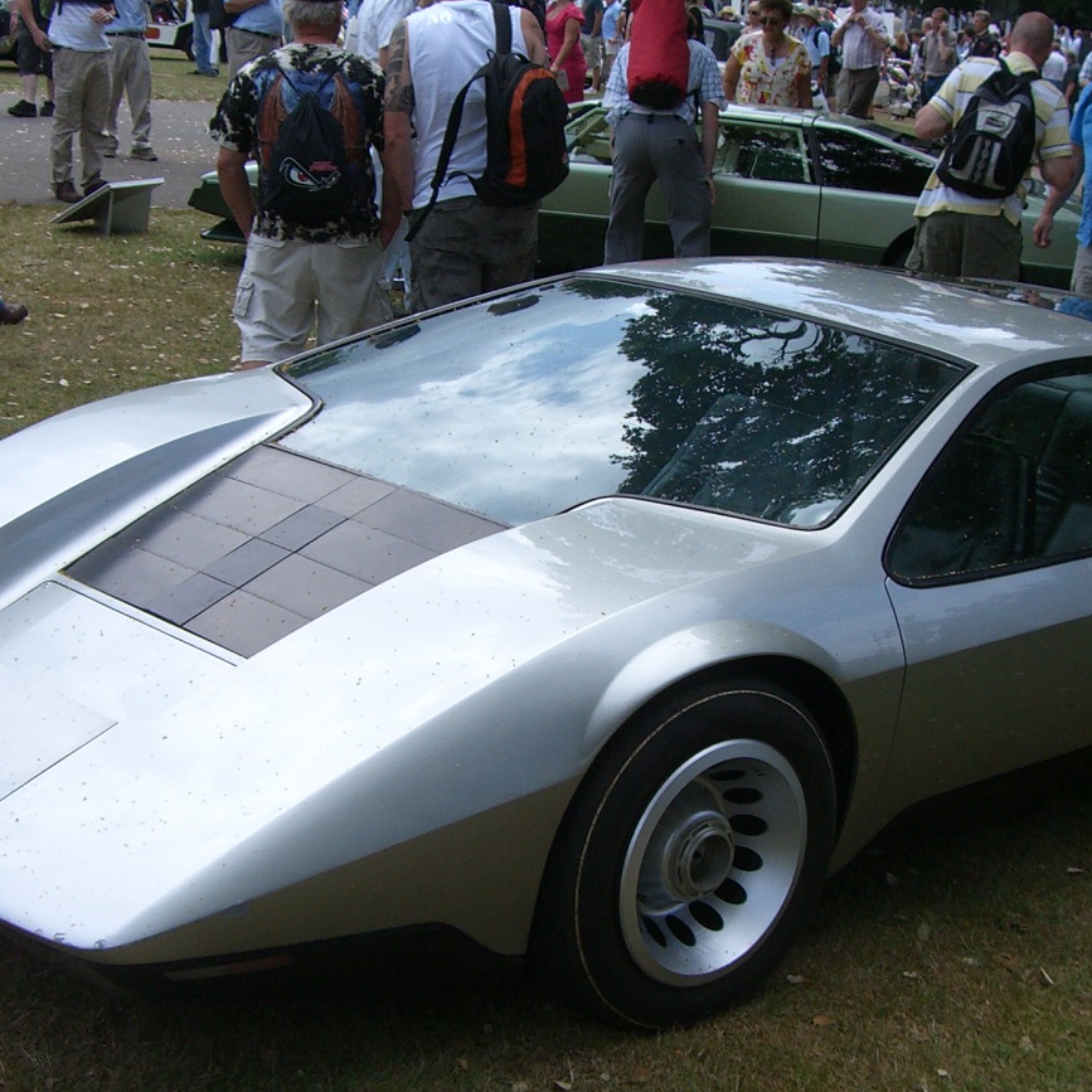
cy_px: 581
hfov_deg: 27.7
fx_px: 2213
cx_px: 616
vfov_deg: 27.7
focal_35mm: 62
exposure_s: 1/500
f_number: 4.3
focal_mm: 6.2
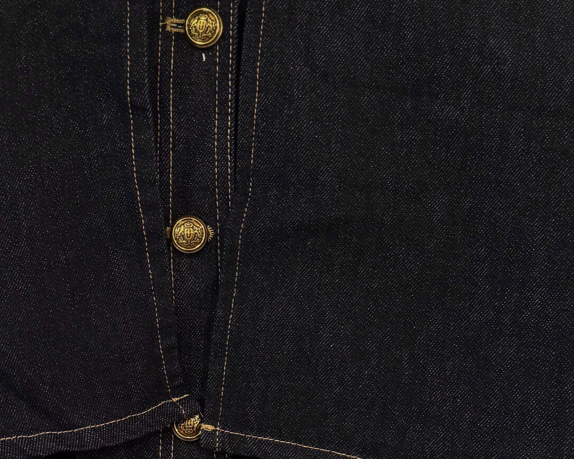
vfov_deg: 27.0
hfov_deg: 34.0
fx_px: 934
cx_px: 224
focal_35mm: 55
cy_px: 383
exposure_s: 1/50
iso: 125
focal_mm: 6.76
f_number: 1.78
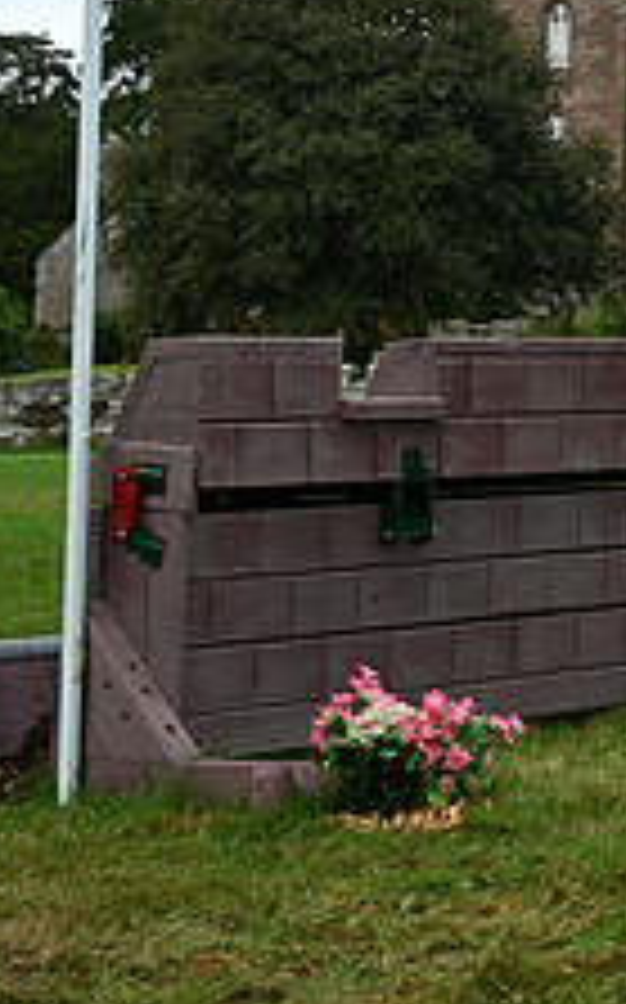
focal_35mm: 106
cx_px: 1252
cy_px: 155
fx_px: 2899
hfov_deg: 11.2
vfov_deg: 19.4
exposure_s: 1/1250
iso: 560
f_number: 5.6
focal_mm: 40
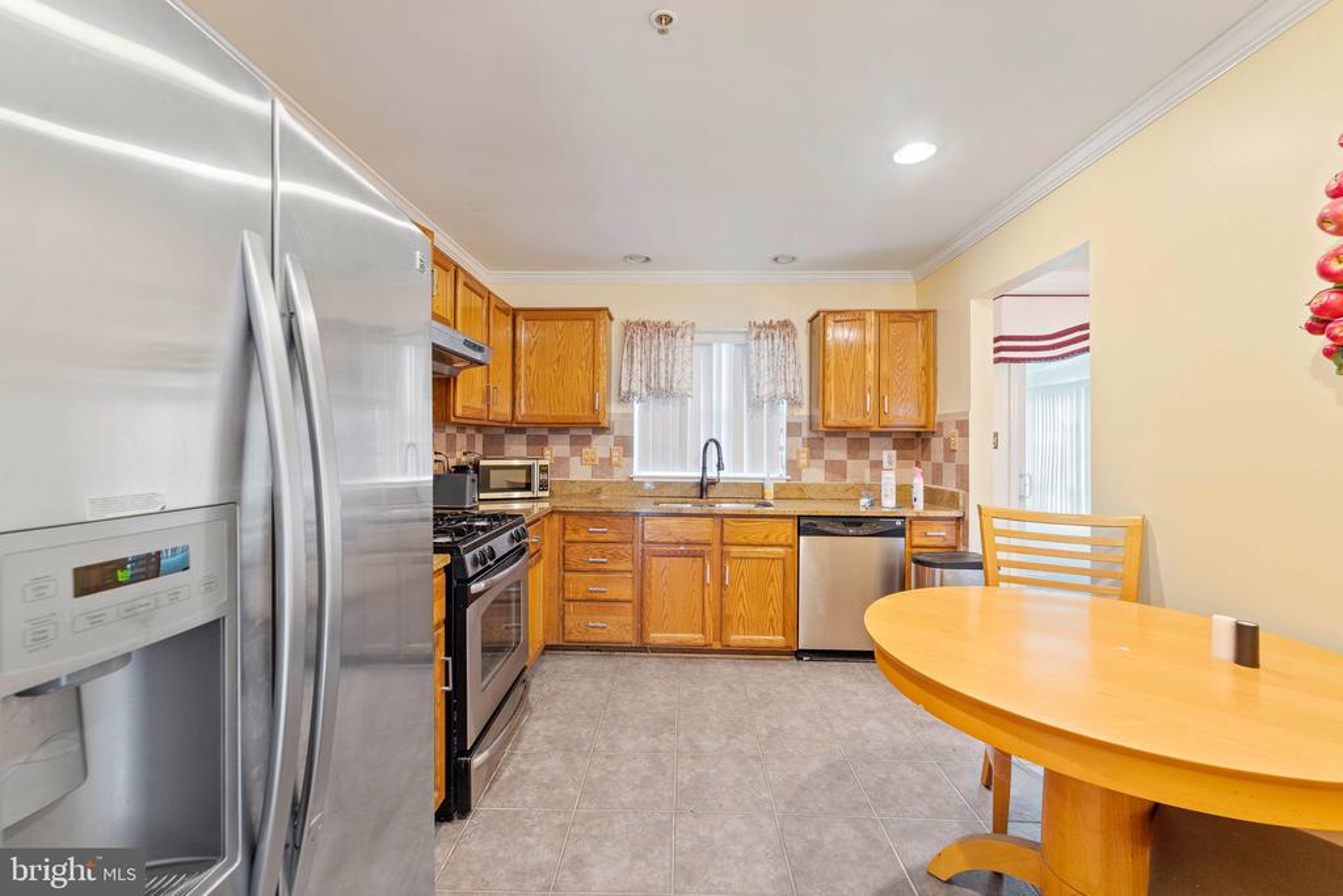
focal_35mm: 14
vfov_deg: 81.2
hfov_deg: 104.2
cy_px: 448
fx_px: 522
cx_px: 672
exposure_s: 1
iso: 250
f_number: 8
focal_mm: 14
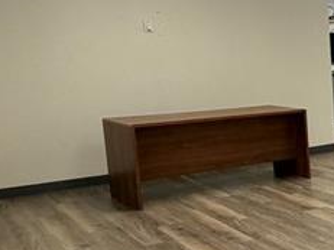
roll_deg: +0.7
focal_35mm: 62
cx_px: 574
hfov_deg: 22.0
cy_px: 127
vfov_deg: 23.6
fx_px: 598
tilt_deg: -7.6
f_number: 2.2
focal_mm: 2.22
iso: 160
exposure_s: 1/120
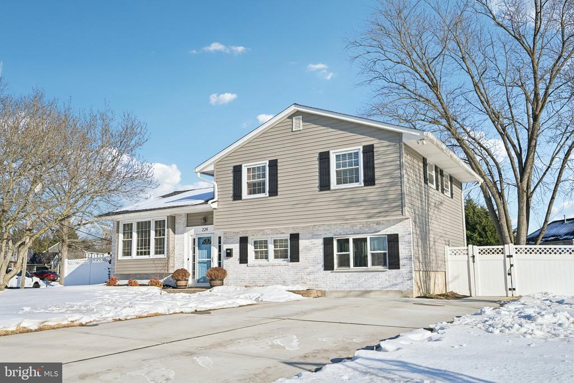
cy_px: 192
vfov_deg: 43.6
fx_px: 478
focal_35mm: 30
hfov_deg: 61.9
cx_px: 287
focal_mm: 30
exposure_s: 1/2000
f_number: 8
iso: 400
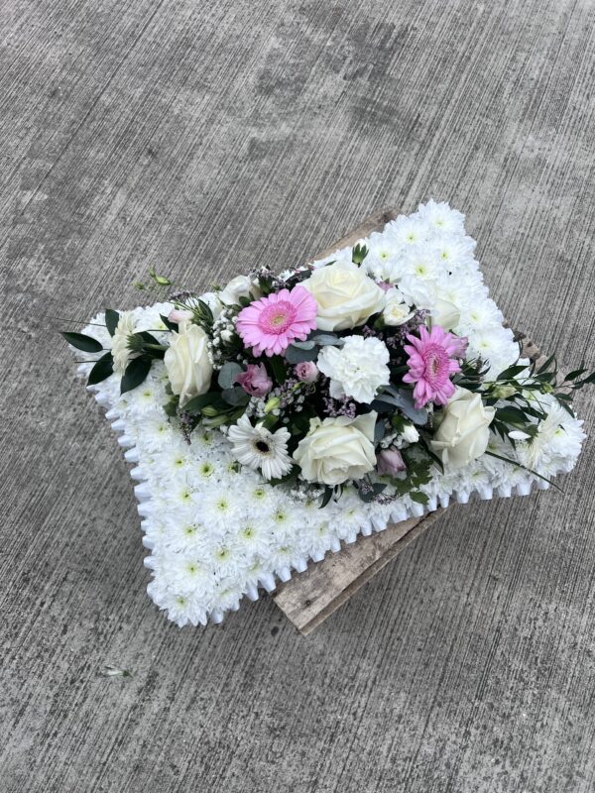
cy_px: 396
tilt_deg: -73.8
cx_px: 298
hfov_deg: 53.1
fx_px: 596
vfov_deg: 67.3
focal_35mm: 26
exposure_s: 1/2632
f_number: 1.5
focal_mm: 5.7
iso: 50
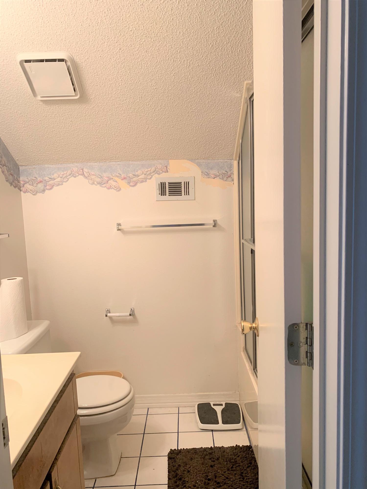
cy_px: 244
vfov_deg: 67.3
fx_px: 368
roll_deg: +1.9
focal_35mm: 26
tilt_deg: -6.6
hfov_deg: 53.1
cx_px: 184
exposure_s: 1/60
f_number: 1.8
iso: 80
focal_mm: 4.25
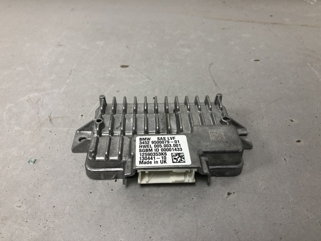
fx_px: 260
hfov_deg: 63.4
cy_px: 120
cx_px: 160
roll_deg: -1.0
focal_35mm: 28
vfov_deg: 49.7
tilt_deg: -43.6
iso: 32
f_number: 1.8
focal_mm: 4
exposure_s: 1/33
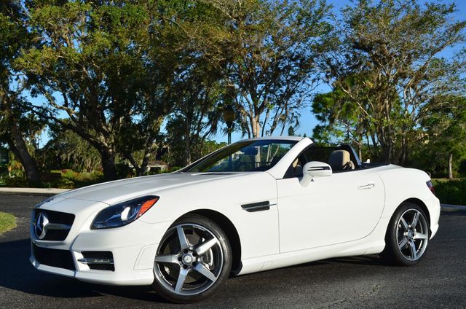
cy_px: 154
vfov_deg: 30.7
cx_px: 233
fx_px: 562
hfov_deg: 45.0
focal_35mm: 44
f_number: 11
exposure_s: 1/160
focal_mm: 29
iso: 100
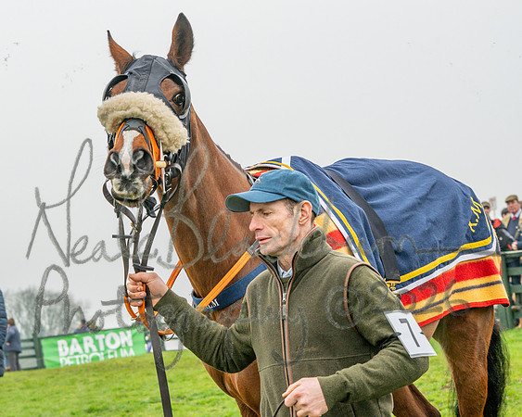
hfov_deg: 18.8
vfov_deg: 15.1
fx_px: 1572
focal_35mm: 102
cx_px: 206
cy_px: 184
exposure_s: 1/320
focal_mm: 54
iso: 400
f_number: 5
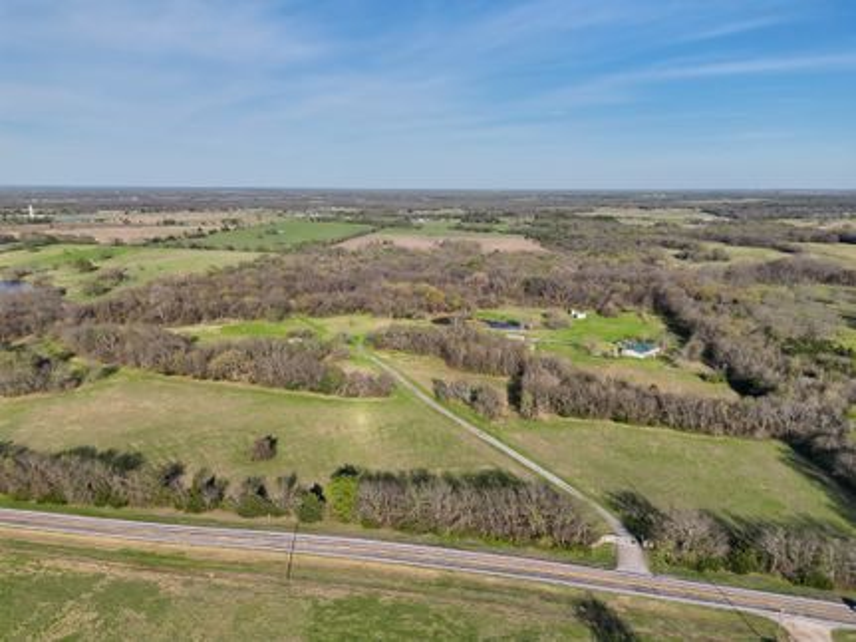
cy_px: 321
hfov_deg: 71.6
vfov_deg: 56.8
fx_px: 593
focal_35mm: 24
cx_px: 428
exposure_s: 1/5000
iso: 170
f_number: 1.7
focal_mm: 6.72
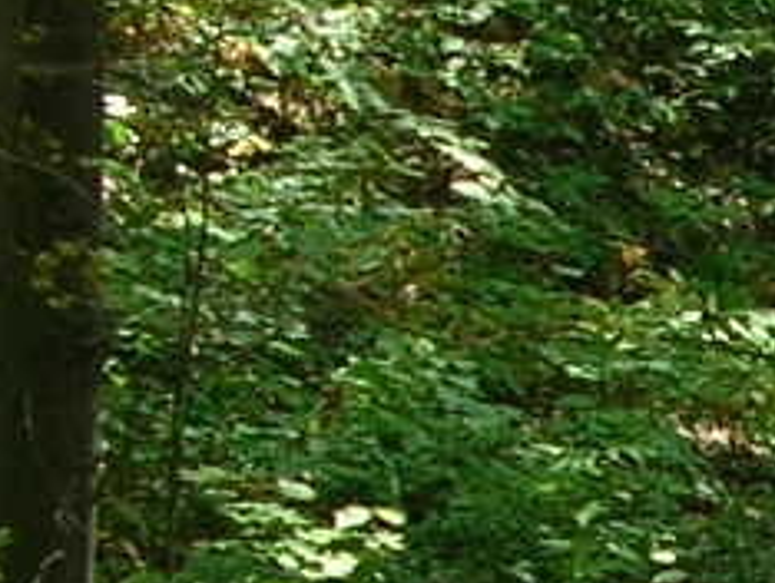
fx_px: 5356
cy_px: 547
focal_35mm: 239
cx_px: 1524
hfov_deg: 7.9
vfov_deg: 6.2
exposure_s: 1/83
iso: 50
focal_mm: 5.8
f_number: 2.8
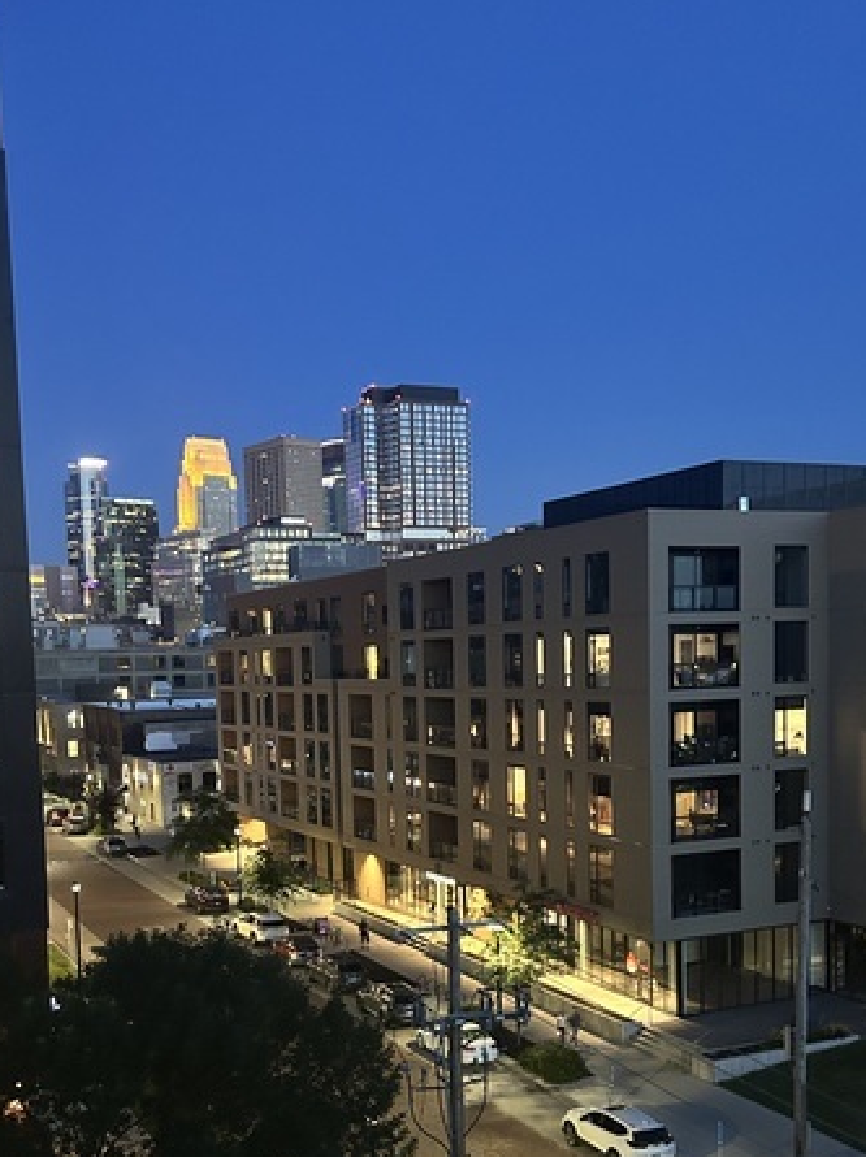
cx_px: 408
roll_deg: +1.4
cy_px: 768
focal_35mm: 39
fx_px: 1303
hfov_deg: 36.8
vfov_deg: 47.2
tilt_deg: -5.1
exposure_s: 1/30
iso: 800
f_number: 1.5
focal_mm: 5.7
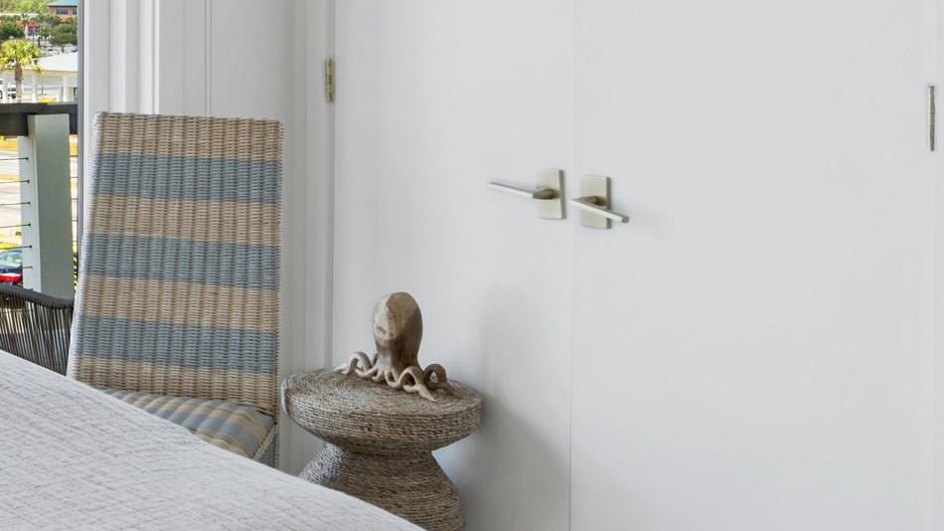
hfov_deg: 29.1
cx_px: -223
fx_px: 1527
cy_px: 46
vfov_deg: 19.3
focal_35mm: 61
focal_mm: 18
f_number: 11
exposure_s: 1/5
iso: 200
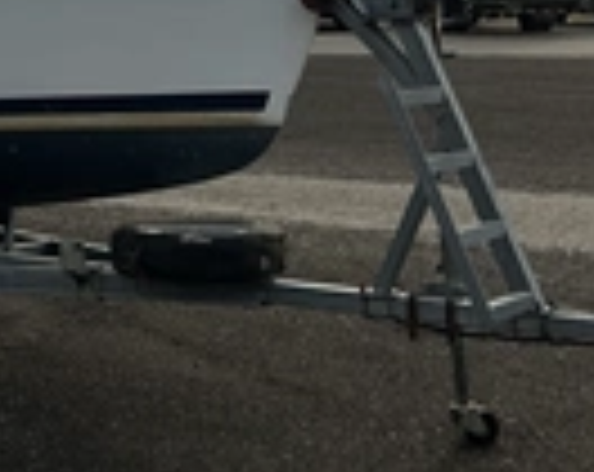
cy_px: 31
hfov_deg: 22.5
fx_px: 1456
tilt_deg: -2.7
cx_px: 63
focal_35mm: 83
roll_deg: +2.6
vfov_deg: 18.1
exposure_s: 1/4785
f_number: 1.8
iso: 25
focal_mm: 3
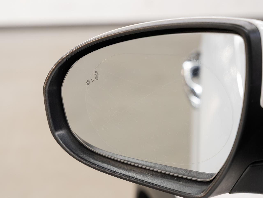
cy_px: 98
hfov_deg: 28.8
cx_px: 131
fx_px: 512
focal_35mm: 67
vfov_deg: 21.8
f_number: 5.6
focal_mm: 57.9
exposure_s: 1/3
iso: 100
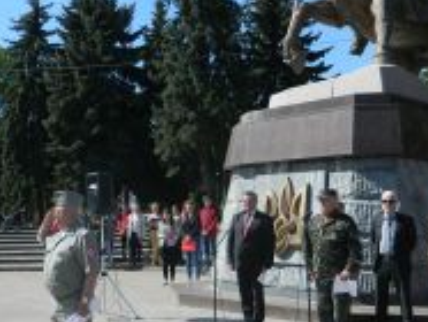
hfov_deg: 39.6
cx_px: 122
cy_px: 185
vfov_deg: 30.9
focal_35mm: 47
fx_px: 582
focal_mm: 4.5
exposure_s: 1/160
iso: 80
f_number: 8.7
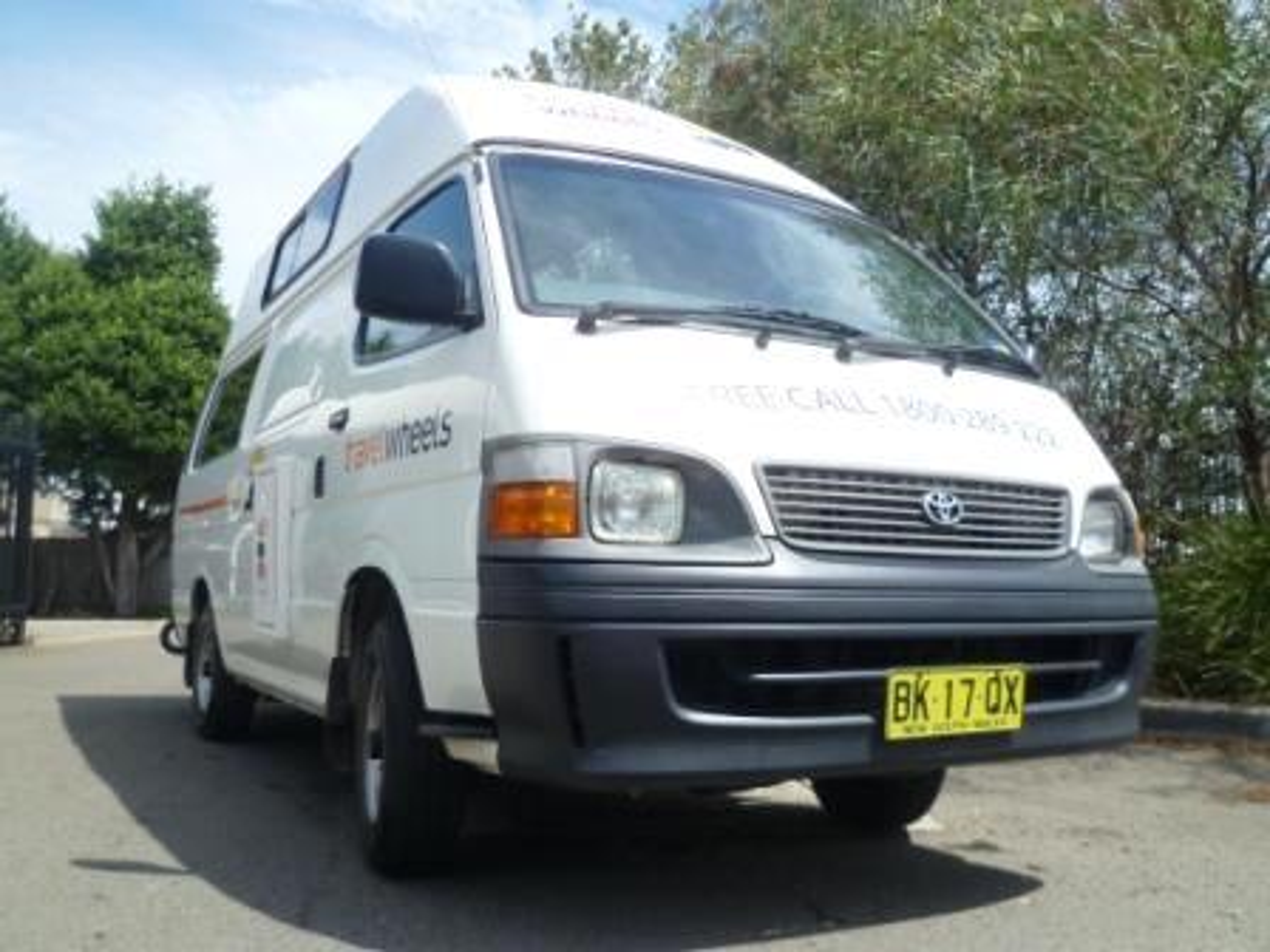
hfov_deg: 56.8
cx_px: 635
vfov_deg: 44.2
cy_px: 476
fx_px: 1174
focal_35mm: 32
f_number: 9
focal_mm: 5.7
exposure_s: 1/100
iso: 80
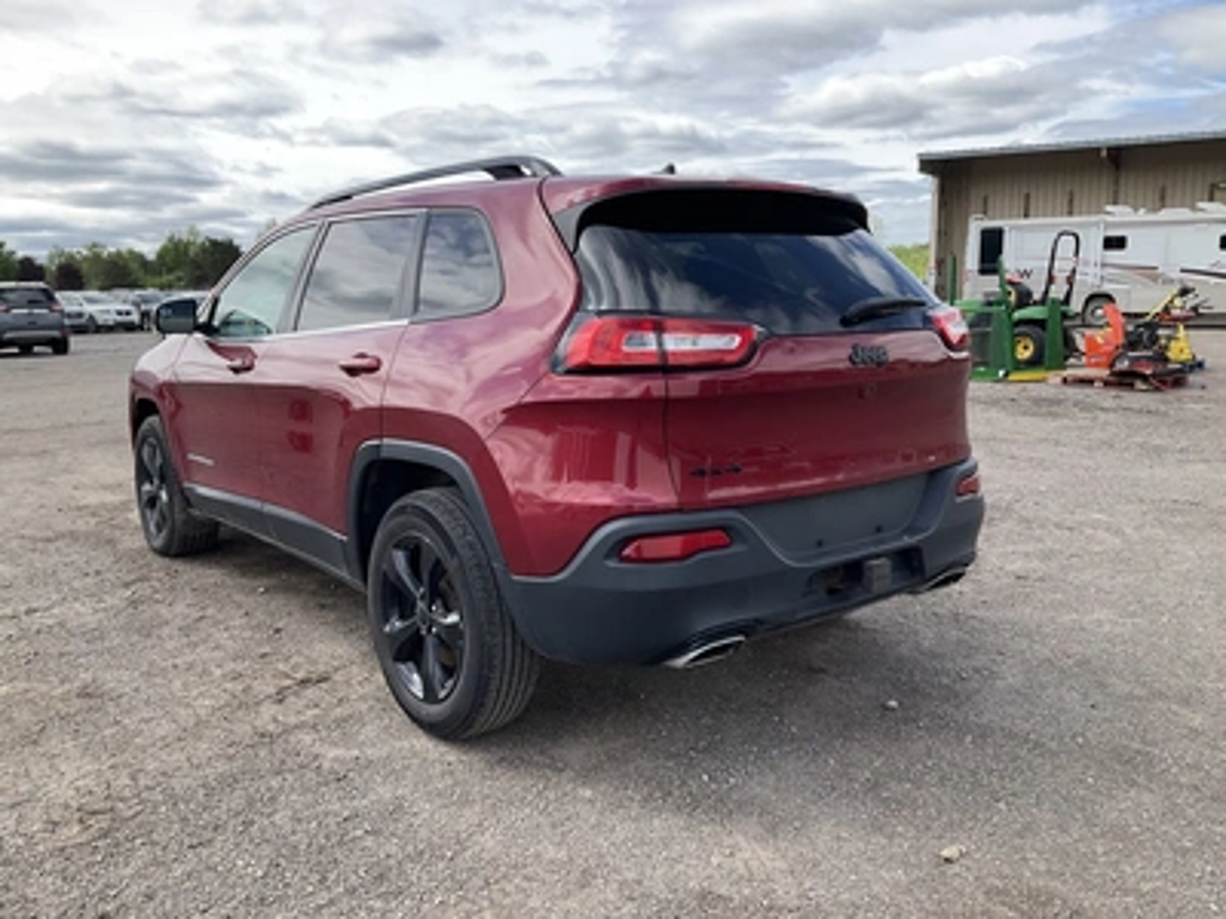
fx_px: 1027
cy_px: 460
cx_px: 613
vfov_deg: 48.2
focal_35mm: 29
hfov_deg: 61.7
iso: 25
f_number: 1.8
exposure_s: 1/1035
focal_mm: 3
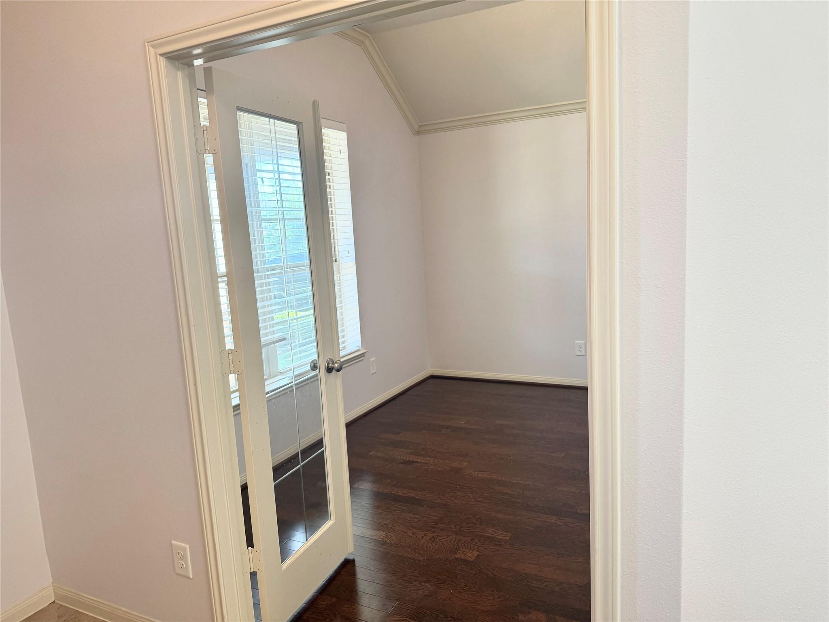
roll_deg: +4.1
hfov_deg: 71.6
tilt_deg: -8.1
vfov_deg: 56.8
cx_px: 414
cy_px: 311
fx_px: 575
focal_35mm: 24
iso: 125
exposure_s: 1/120
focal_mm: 6.76
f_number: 1.78
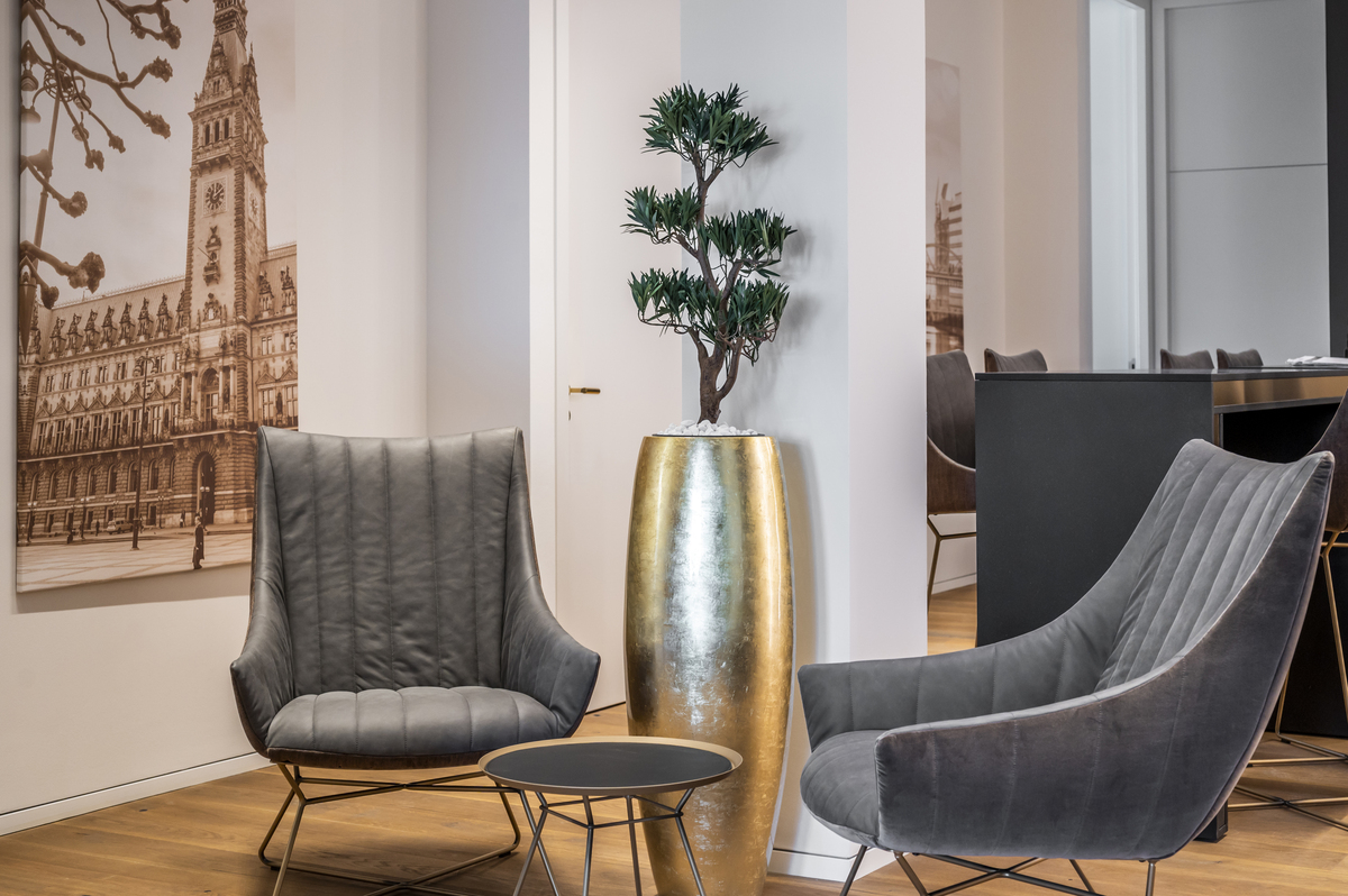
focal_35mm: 50
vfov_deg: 26.9
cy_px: 448
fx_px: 1871
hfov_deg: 39.6
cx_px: 674
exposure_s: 1/50
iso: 1250
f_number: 5.6
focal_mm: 50
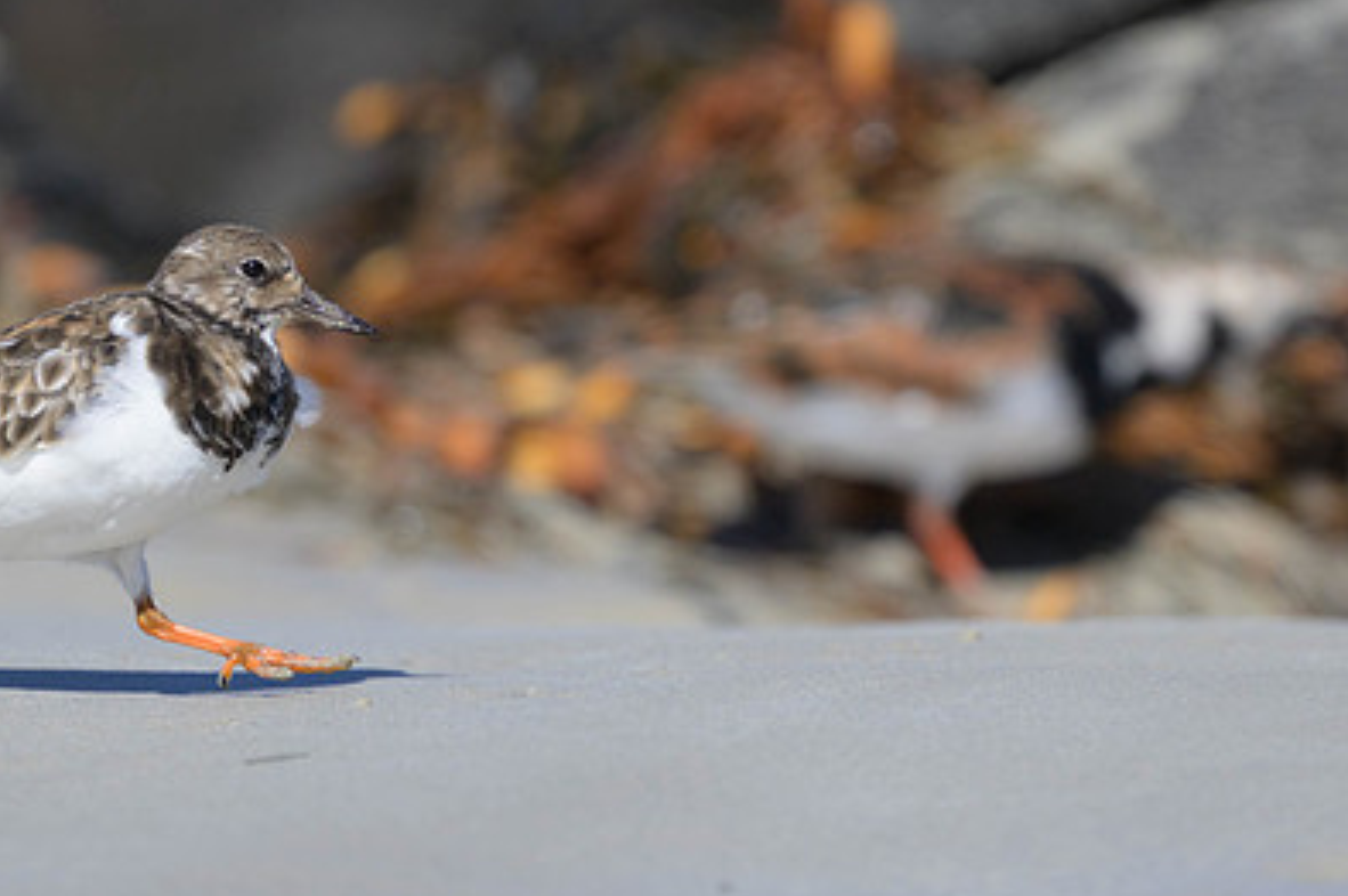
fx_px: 63638
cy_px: 514
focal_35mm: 1701
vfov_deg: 0.8
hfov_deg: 1.2
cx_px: 733
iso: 320
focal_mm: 560
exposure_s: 1/3200
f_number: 4
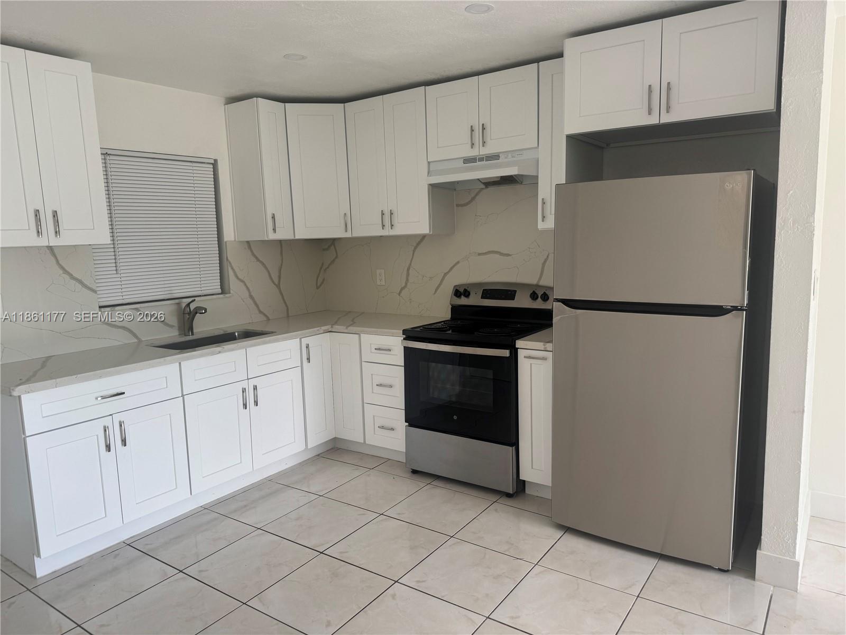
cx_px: 423
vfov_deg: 56.8
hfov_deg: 71.6
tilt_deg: -8.5
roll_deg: +2.2
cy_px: 318
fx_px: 587
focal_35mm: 24
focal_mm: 6.76
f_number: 1.78
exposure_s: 1/121
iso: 50
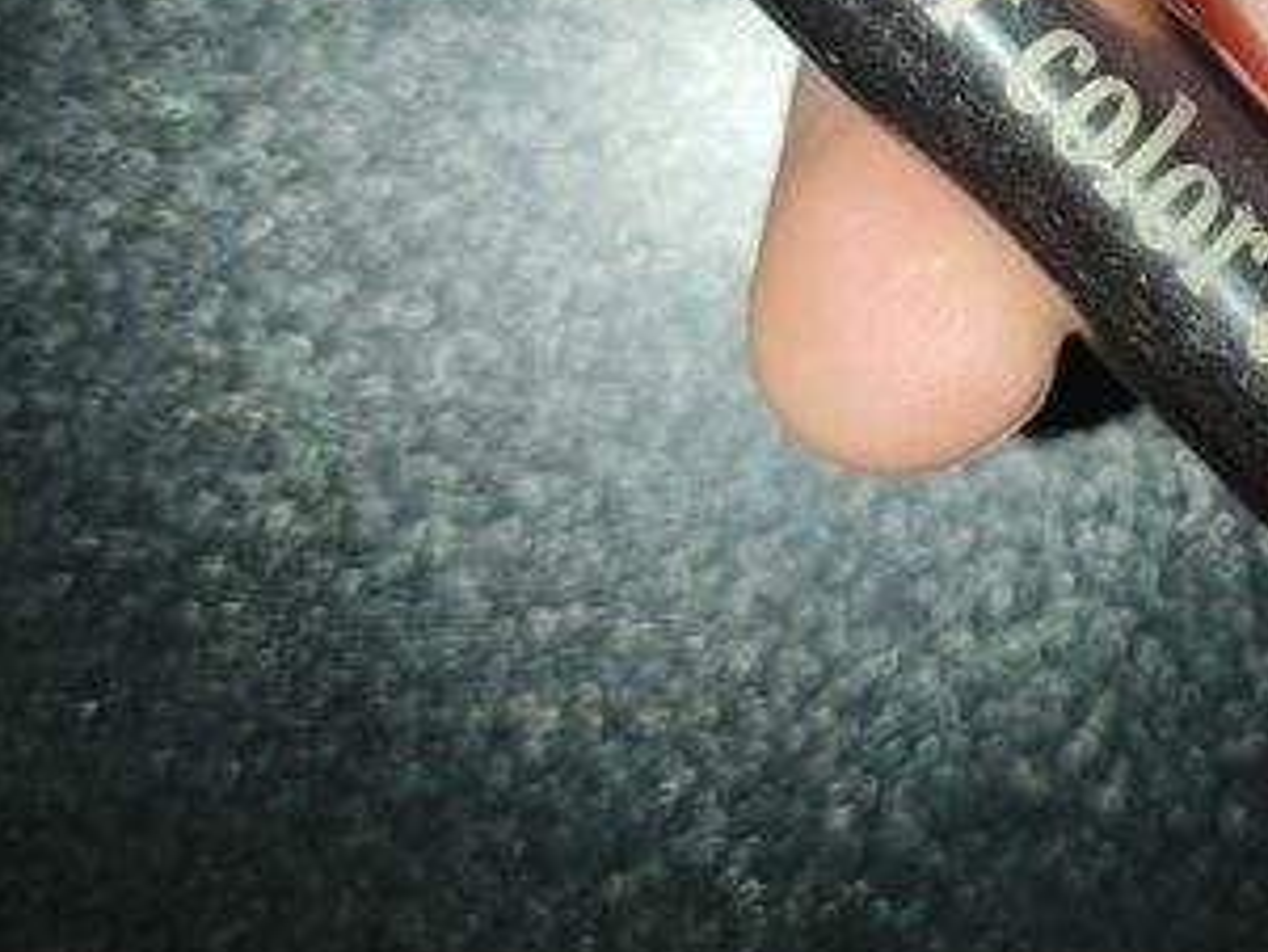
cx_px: 1407
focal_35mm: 69
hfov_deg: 25.9
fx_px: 2529
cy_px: -80
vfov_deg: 20.4
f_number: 1.79
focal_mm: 4.74
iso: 162
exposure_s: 1/33
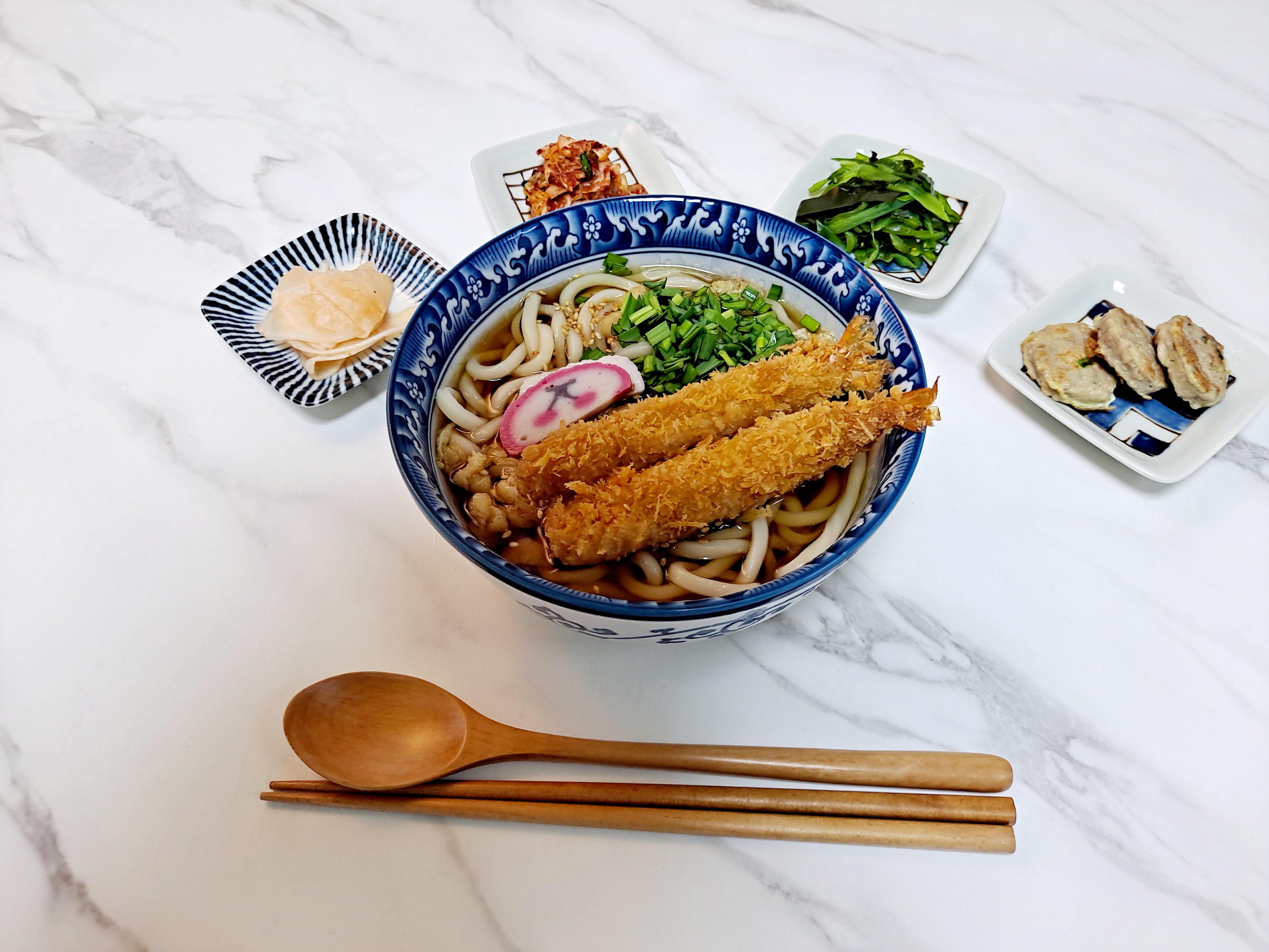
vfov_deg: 54.9
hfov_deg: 69.4
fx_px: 916
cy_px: 476
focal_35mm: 25
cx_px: 634
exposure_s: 1/60.2
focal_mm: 4.6
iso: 100
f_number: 2
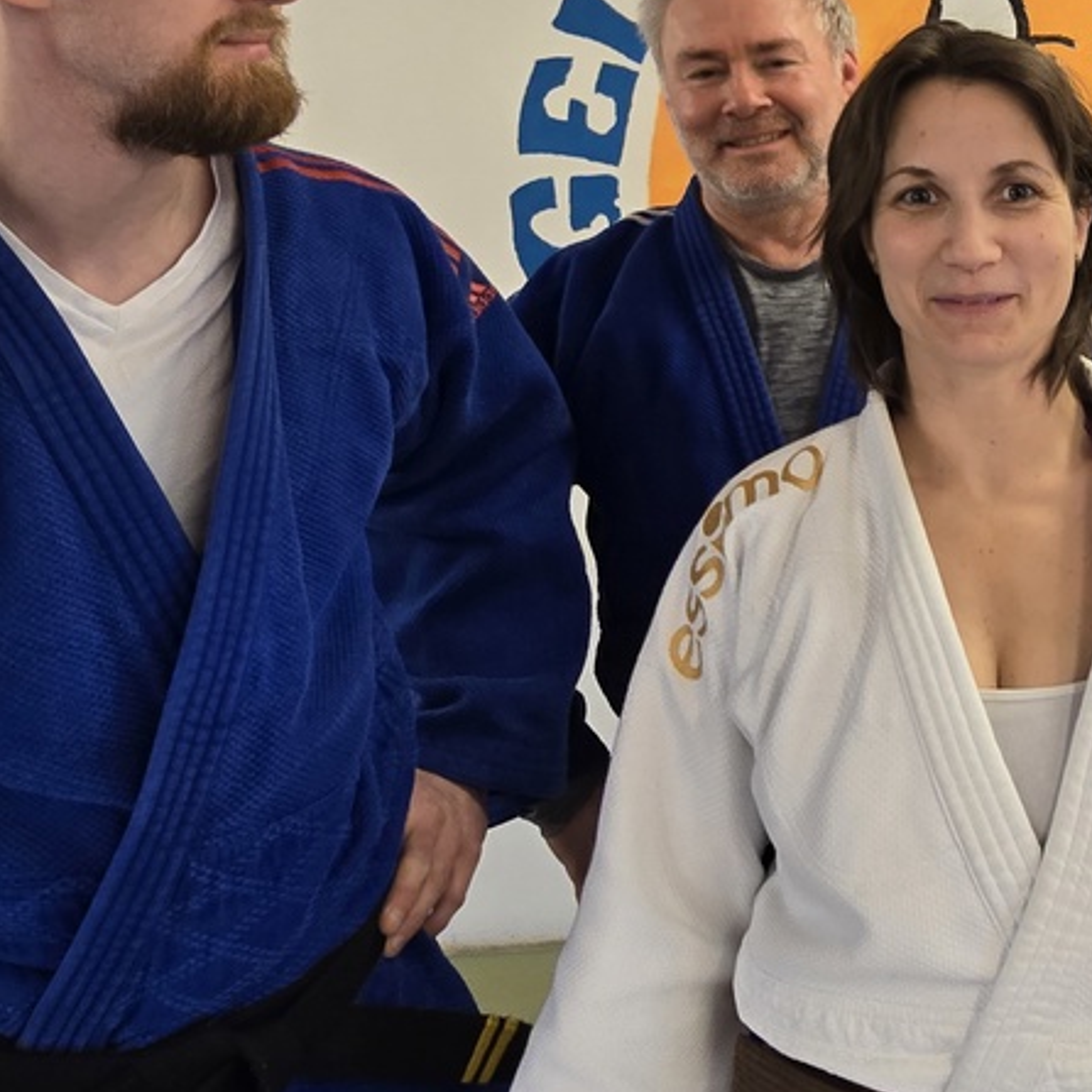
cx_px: 974
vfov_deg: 46.8
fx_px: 1178
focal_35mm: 33
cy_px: 201
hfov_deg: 45.3
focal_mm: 2.2
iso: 125
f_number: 2.2
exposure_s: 1/50
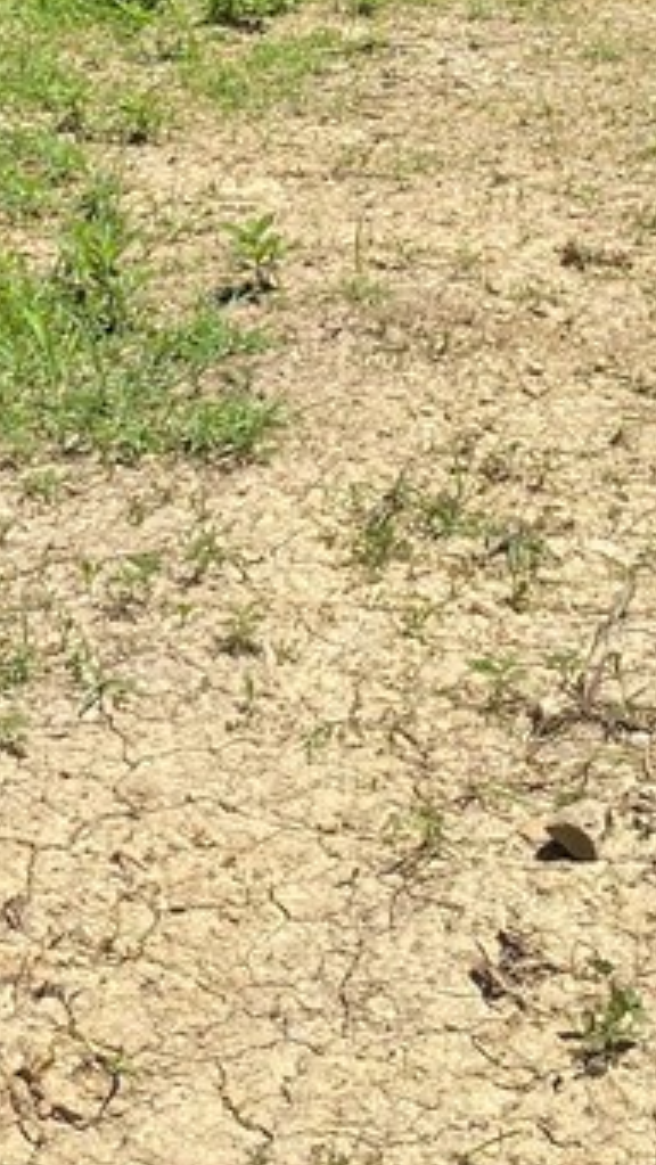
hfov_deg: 14.2
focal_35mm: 85
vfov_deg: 23.5
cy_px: -106
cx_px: 506
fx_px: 2627
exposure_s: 1/2222
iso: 32
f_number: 1.8
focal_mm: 4.25
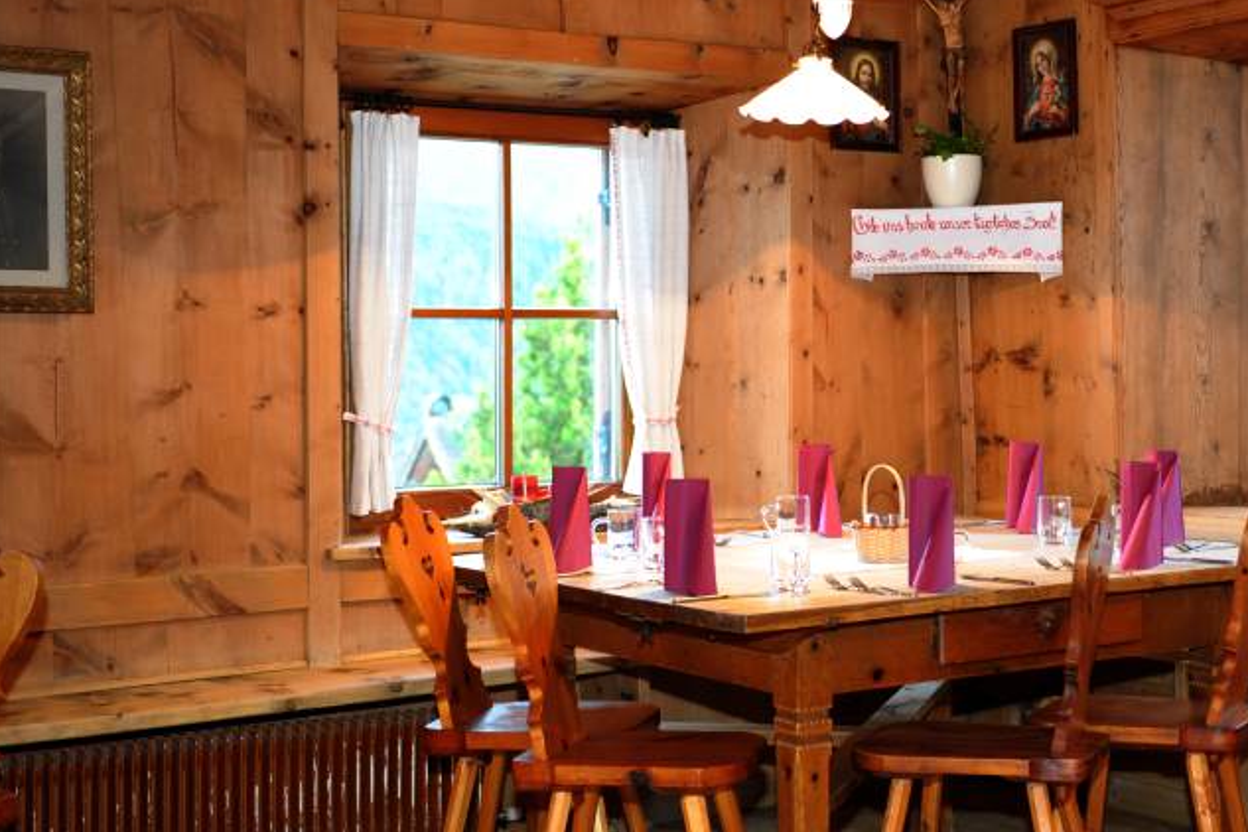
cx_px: 818
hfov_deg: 33.2
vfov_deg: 22.6
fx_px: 2080
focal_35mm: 60
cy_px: 386
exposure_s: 1/15
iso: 500
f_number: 3.2
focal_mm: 38
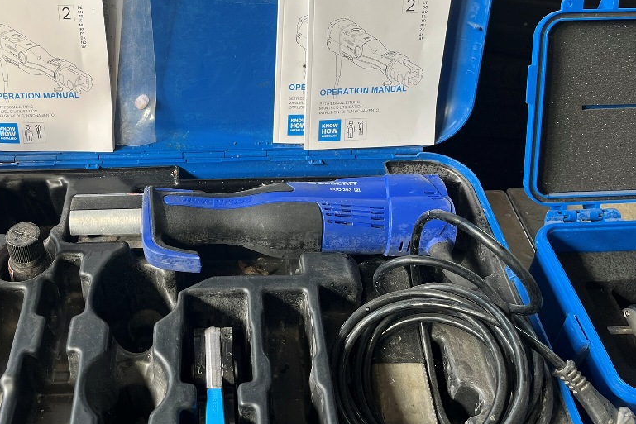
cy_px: 180
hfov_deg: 52.2
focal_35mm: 36
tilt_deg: -44.8
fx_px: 636
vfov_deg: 36.8
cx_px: 216
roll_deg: +2.1
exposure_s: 1/121
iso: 40
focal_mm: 5.1
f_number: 1.6
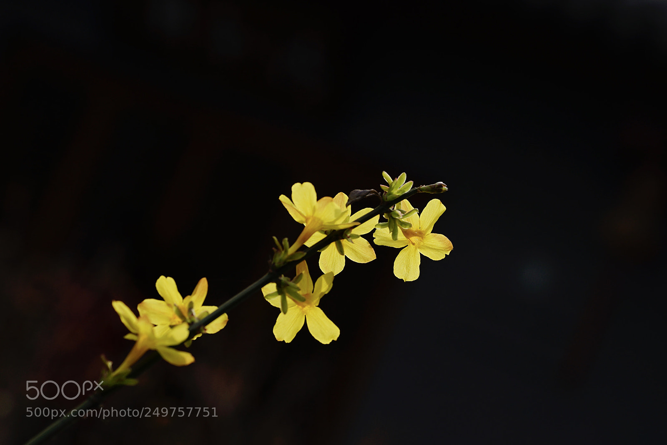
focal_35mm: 90
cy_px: 222
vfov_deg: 15.2
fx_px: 1668
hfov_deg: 22.6
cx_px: 334
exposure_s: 1/500
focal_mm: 90
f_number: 7.1
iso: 100
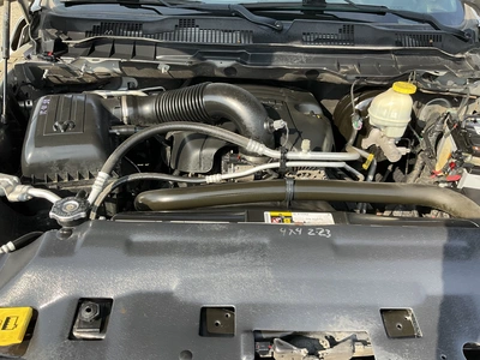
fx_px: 402
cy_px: 180
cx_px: 240
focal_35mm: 29
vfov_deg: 48.2
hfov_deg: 61.7
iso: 25
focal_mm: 3
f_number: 1.8
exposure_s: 1/329
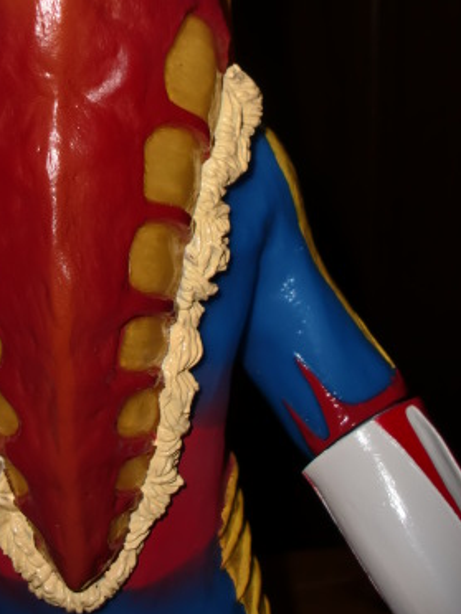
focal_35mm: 62
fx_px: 1101
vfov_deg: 30.3
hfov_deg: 23.3
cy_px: 106
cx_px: 81
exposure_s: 1/30
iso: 64
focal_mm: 6.3
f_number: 7.9
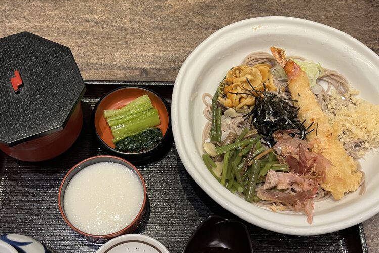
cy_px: 166
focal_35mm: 37
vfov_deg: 35.6
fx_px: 390
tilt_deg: -67.8
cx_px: 186
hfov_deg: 51.9
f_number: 1.6
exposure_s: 1/60
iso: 160
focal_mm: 5.1
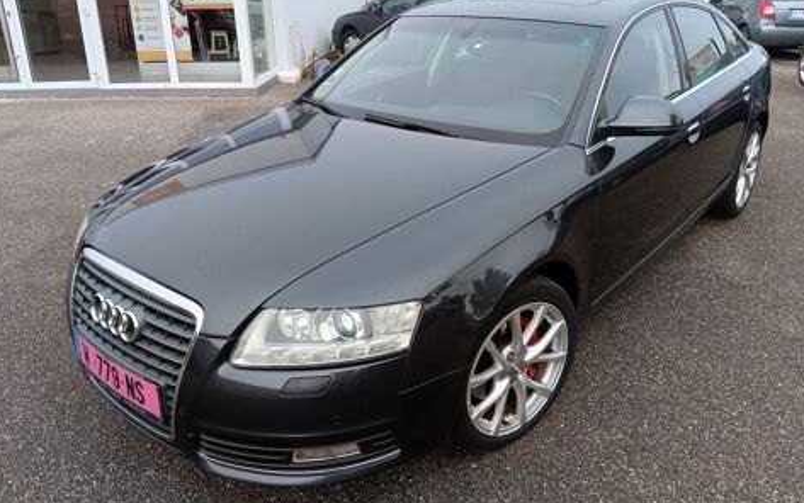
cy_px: 244
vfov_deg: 44.6
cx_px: 398
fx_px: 614
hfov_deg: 66.4
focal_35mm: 28
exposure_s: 1/115
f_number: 1.8
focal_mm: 3.96
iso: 50
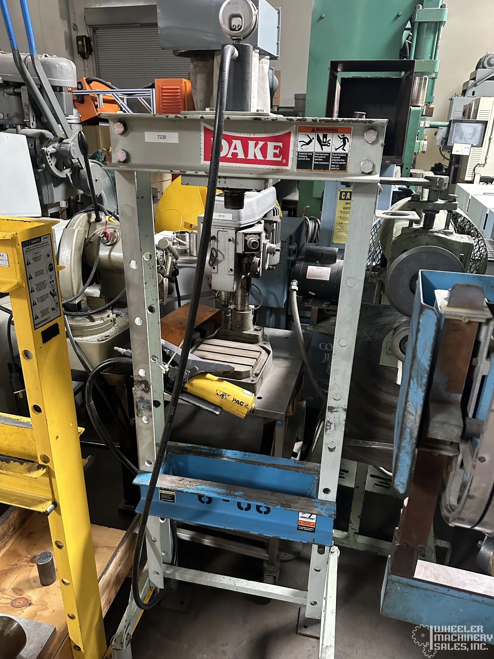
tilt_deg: -22.9
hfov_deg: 56.8
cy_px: 330
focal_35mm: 24
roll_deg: -1.0
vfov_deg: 71.6
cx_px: 247
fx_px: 457
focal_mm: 6.86
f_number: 1.78
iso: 800
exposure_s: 1/60
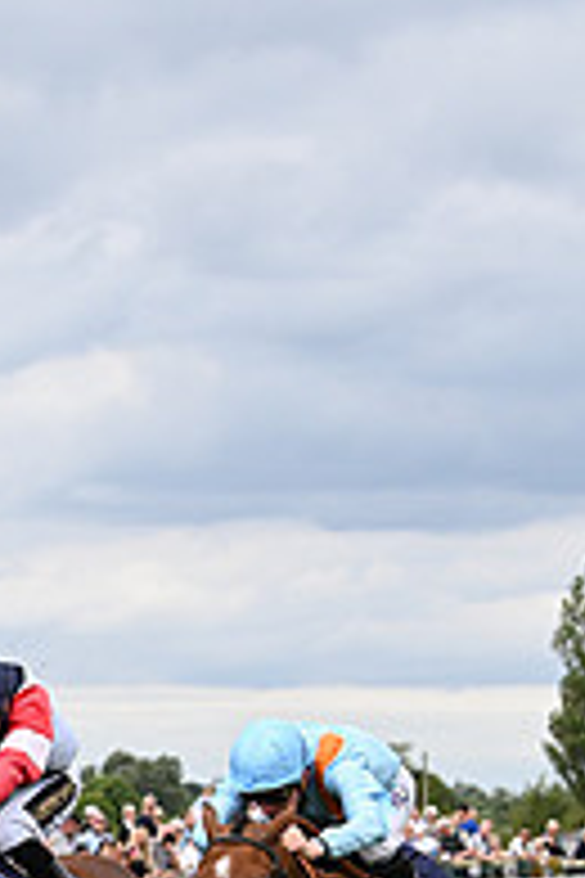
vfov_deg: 9.8
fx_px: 5070
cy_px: 824
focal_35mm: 208
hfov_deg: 6.4
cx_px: -698
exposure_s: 1/2000
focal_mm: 70
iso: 640
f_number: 5.6
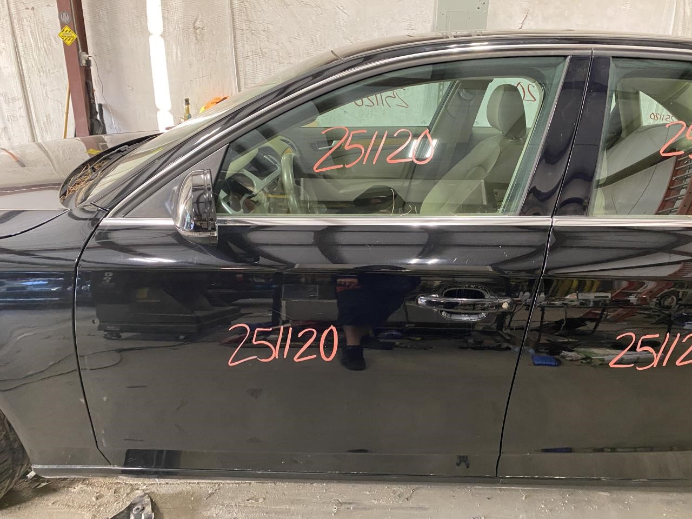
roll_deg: -2.1
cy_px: 260
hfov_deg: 67.3
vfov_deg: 53.1
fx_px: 520
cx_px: 346
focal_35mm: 26
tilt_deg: -20.7
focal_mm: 4.25
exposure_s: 1/40
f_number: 1.8
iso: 400
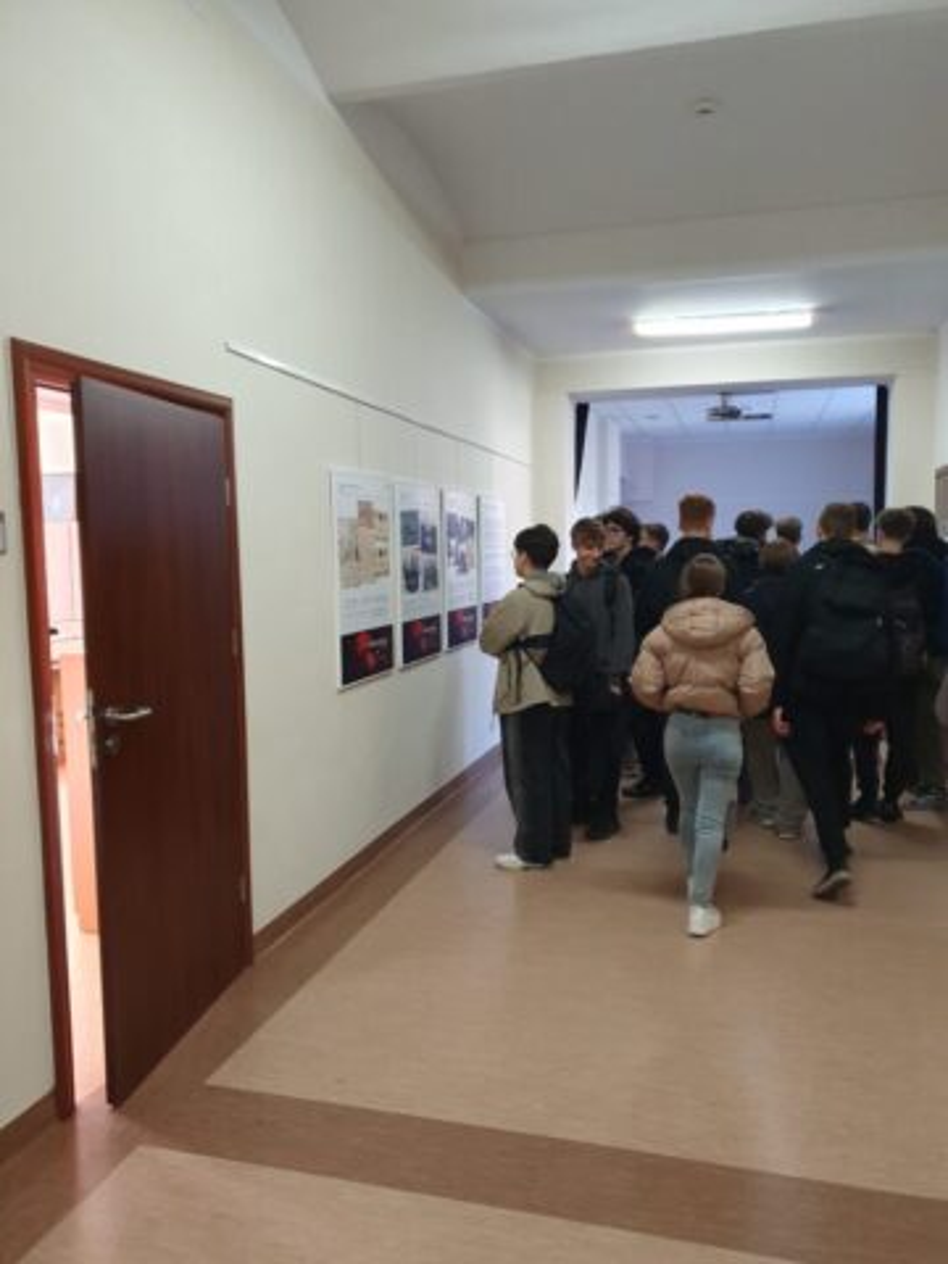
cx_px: 474
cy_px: 632
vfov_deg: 67.3
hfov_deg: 53.1
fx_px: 949
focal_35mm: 26
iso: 250
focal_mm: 4.32
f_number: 1.5
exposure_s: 1/50
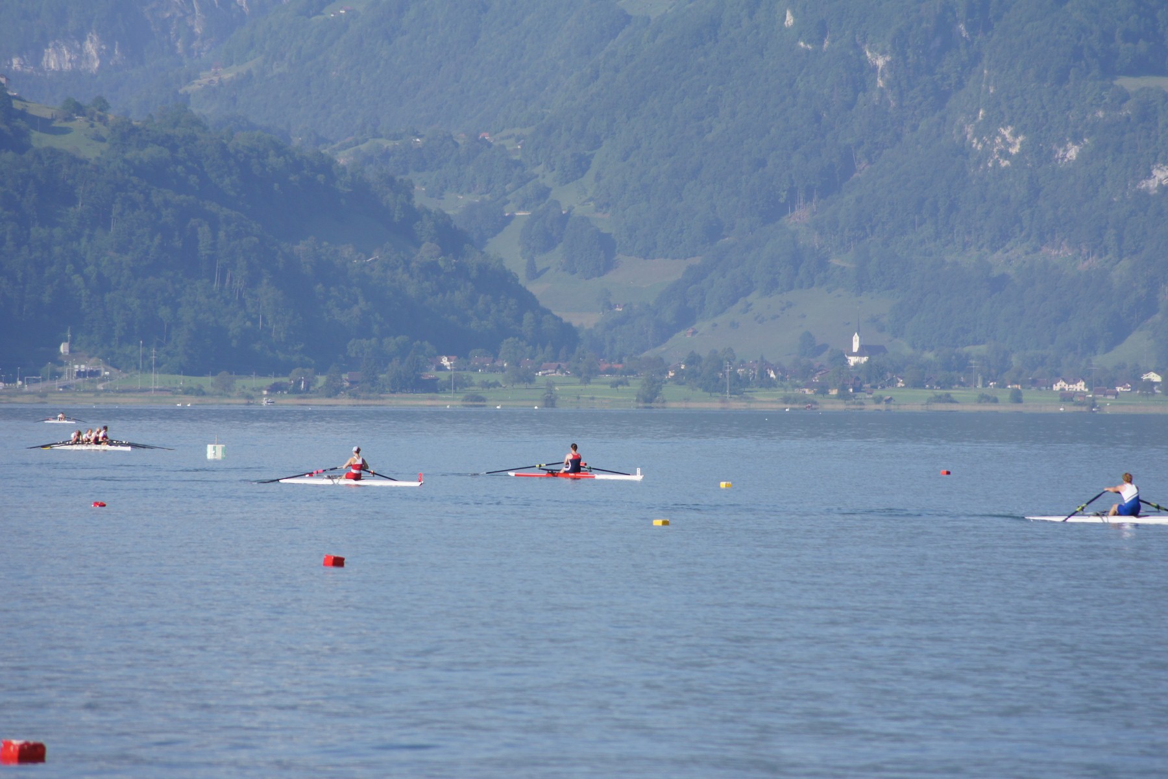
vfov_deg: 4.6
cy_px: 390
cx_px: 584
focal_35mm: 300
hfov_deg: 6.9
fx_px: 9733
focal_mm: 200
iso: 200
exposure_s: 1/640
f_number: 8
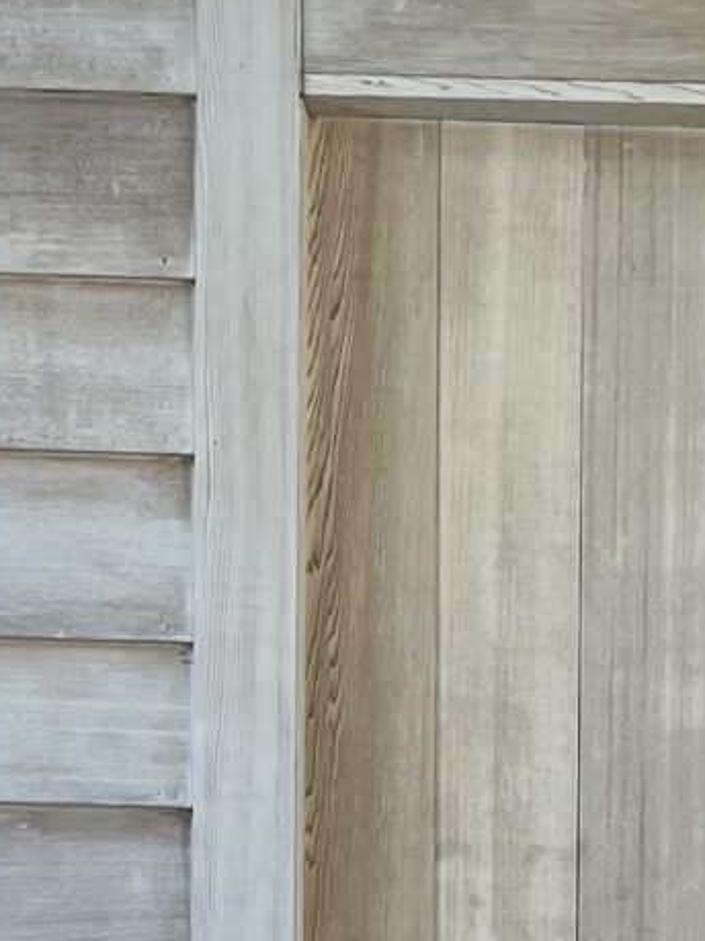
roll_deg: -0.1
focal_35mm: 145
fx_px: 3939
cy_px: 1173
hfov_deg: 10.0
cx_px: 896
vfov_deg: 13.2
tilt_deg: +0.0
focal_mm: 5.7
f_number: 1.5
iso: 64
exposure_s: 1/148
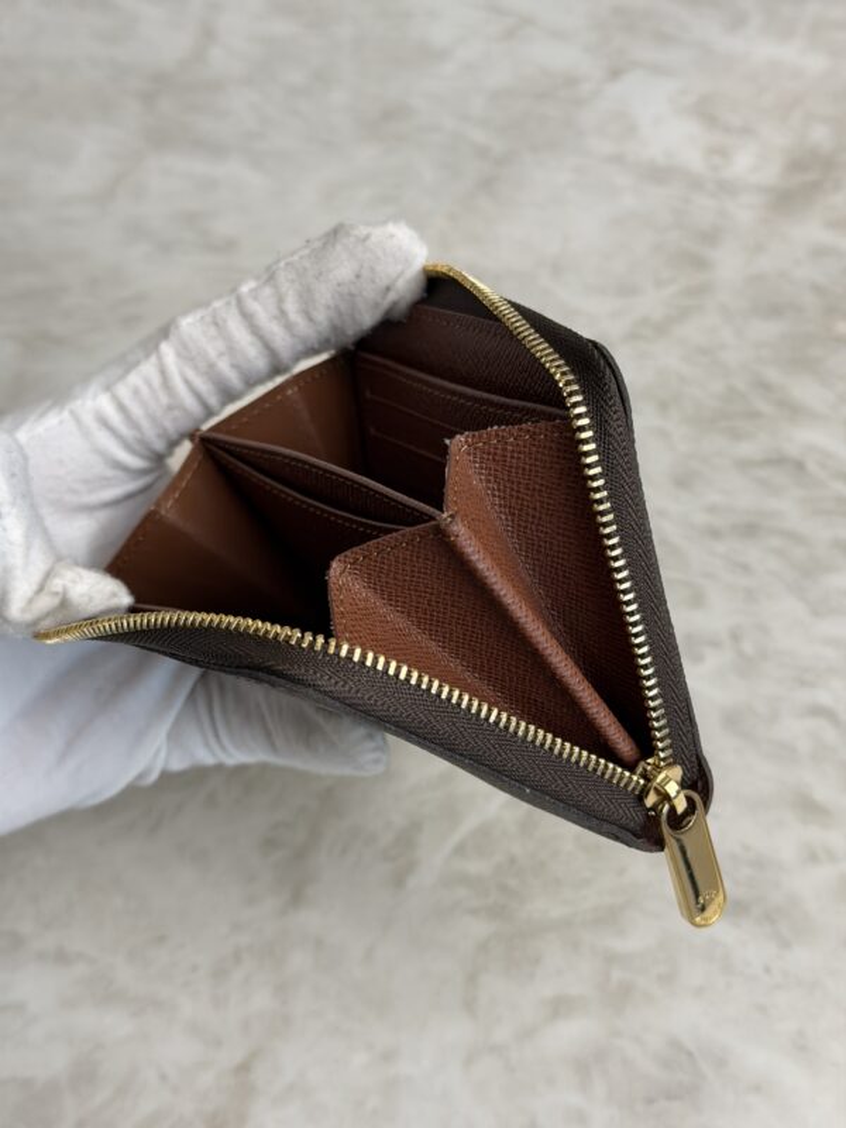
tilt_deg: -52.5
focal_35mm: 48
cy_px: 564
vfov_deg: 39.7
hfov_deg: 30.3
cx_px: 423
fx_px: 1564
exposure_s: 1/120
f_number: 1.78
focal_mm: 6.76
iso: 50
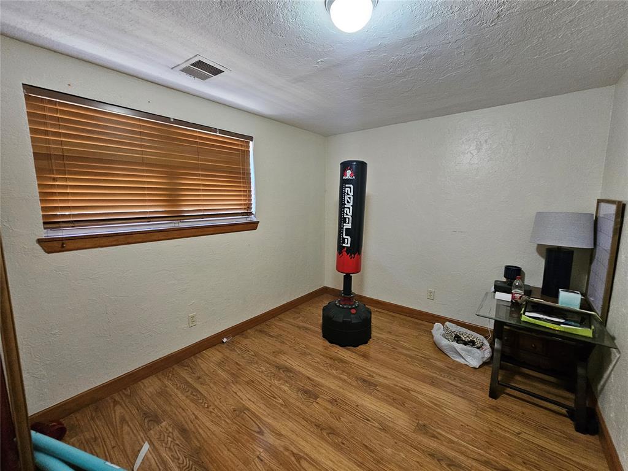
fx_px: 236
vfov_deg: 89.9
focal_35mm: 13
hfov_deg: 106.2
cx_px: 314
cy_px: 236
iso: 500
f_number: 2.2
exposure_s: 1/30
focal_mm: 2.2
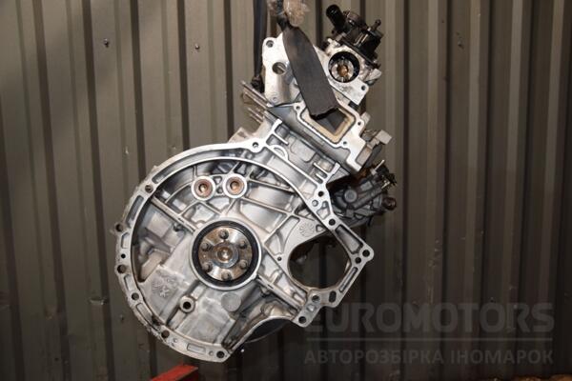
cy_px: 190
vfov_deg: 41.7
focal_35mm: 32
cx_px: 286
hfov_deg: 59.5
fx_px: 500
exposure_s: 1/60
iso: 800
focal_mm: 21
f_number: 5
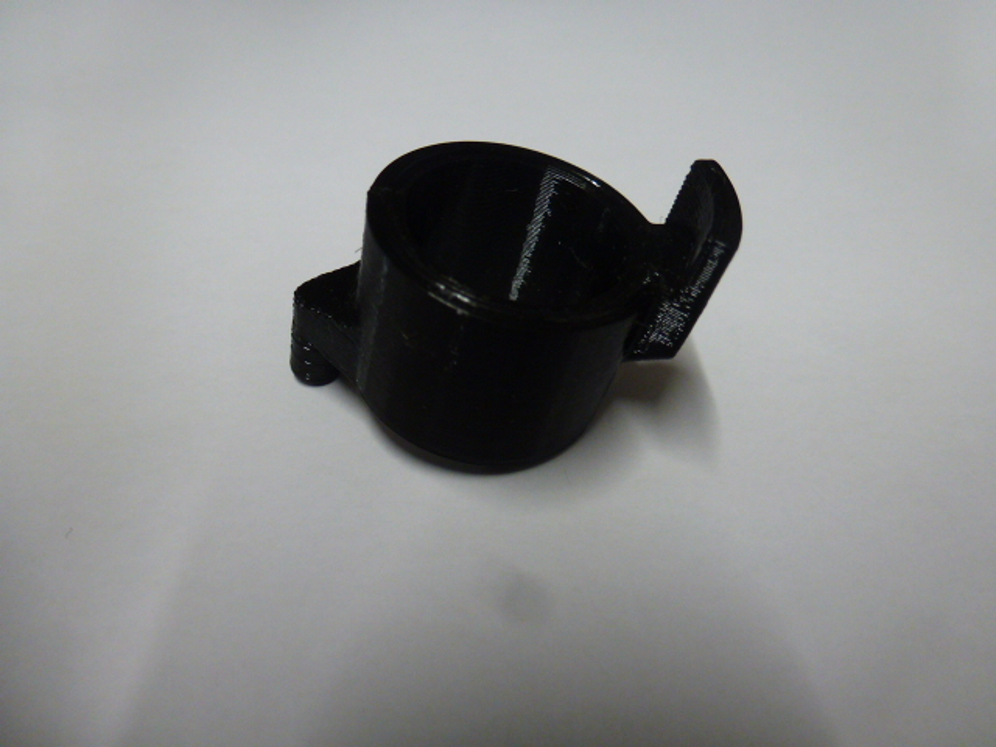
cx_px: 498
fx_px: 691
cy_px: 374
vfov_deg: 56.8
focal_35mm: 24
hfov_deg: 71.6
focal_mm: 4.3
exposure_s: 1/60
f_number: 3.3
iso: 250
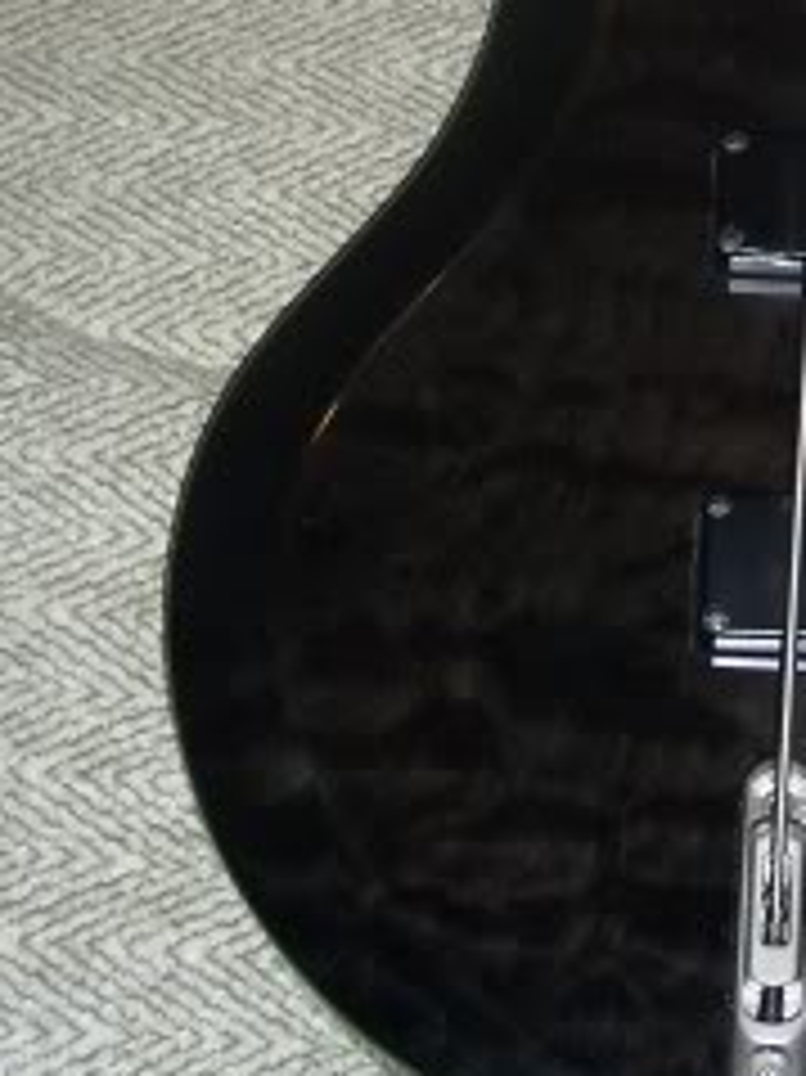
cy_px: -167
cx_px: 842
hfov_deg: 15.9
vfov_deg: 20.4
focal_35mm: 91
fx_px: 2828
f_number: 2.7
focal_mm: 5.6
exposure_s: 1/60
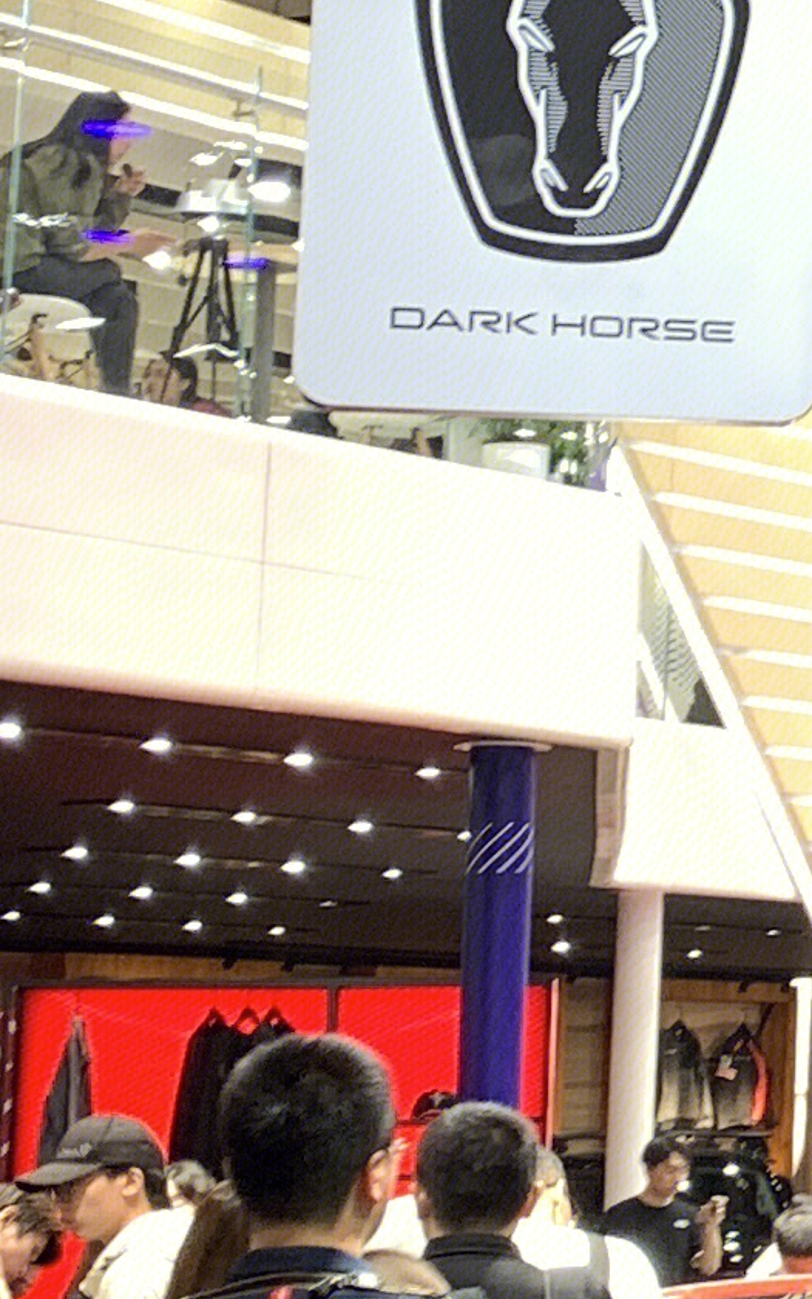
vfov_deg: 15.8
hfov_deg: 8.5
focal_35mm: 132
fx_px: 4675
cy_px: 349
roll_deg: +1.0
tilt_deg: +10.0
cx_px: 2346
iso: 64
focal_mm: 4.25
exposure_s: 1/48
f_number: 1.8
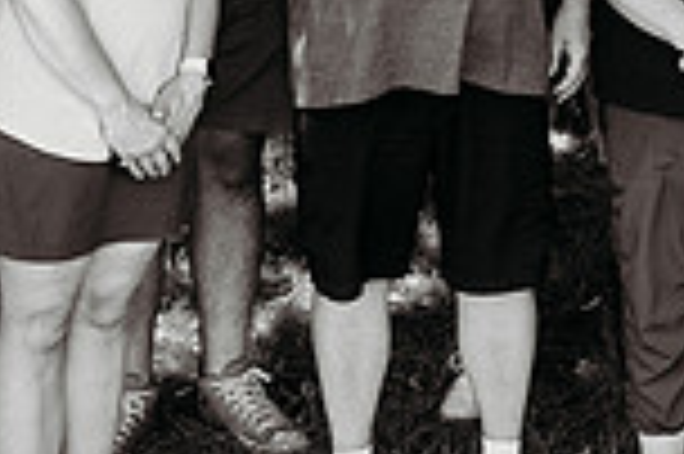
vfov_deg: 10.8
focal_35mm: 123
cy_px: -158
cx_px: 618
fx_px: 2334
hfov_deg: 16.4
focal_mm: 29.5
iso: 200
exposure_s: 1/200
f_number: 5
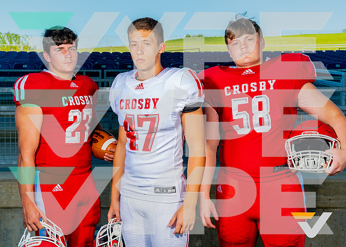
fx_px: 494
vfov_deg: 28.1
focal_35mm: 50
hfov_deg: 38.6
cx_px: 164
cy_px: 124
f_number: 8
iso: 100
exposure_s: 1/125
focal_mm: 48
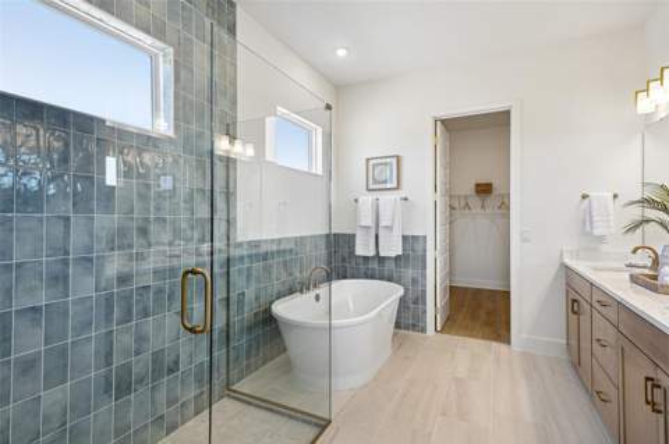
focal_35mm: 17
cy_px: 222
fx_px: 316
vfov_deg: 70.3
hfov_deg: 93.3
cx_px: 334
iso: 80
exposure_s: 1/6
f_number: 9
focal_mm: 17
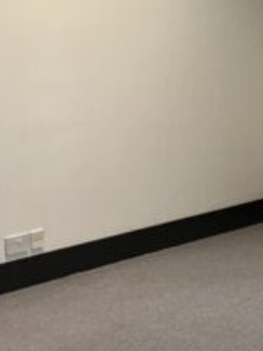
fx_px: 1386
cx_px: 757
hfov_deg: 9.0
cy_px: 116
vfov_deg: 14.4
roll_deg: -1.2
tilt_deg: -4.2
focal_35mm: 137
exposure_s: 1/100
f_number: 1.8
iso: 64
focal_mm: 3.99
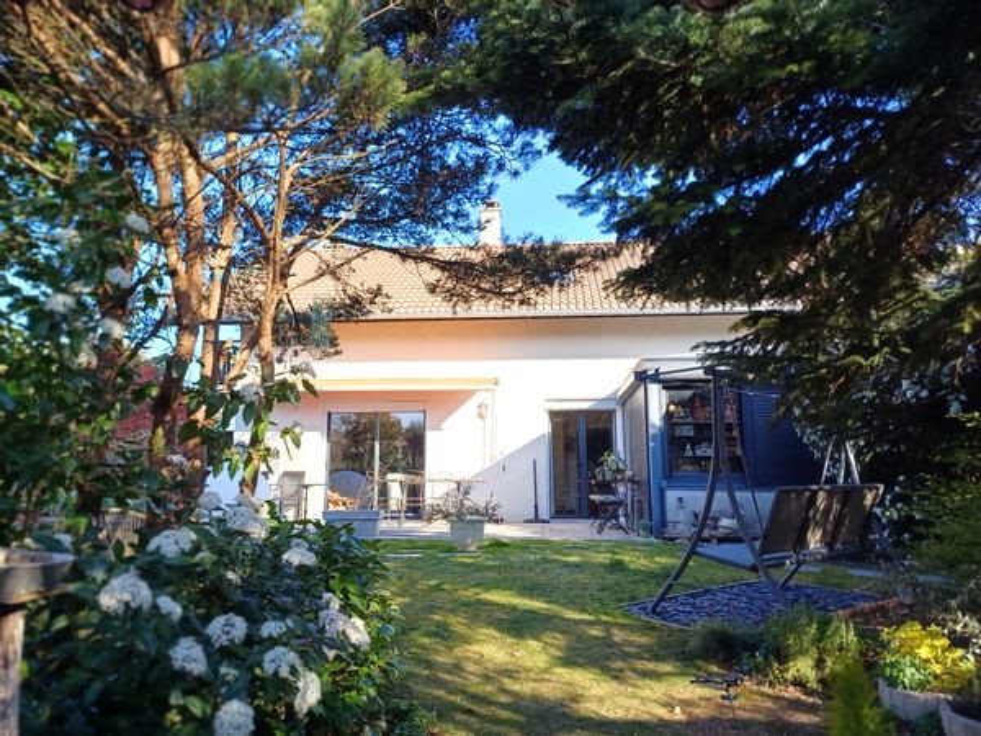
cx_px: 490
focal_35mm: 25
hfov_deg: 69.4
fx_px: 708
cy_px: 368
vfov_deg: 54.9
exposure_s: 1/153
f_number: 1.8
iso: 50
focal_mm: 4.65
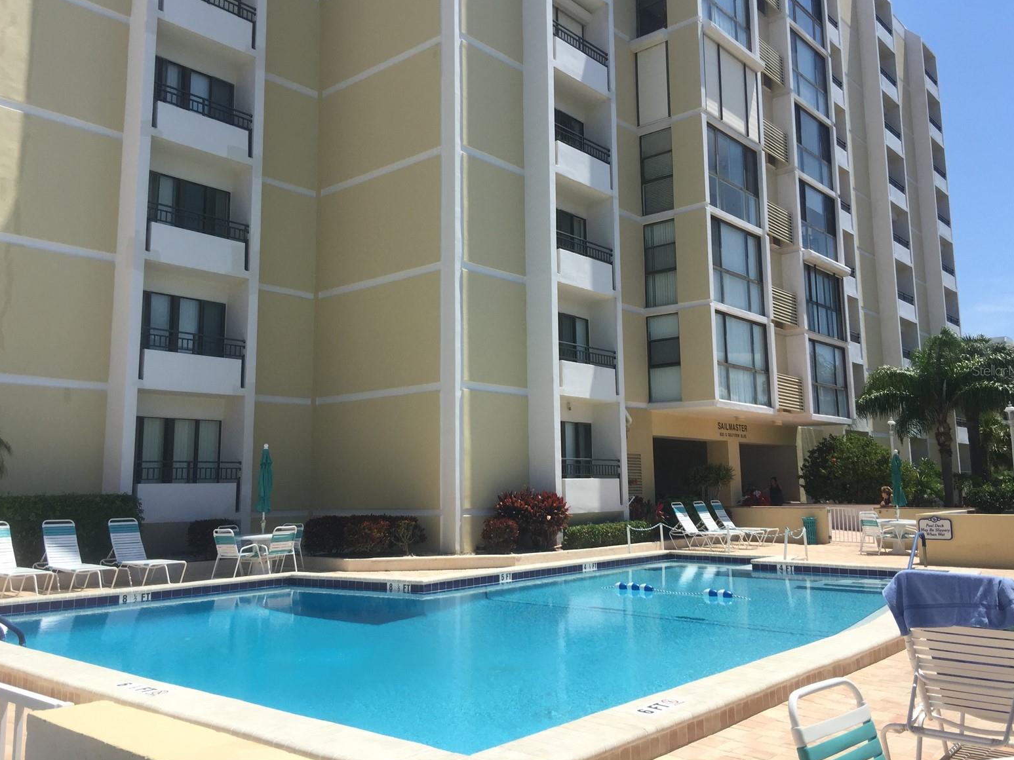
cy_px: 370
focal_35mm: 30
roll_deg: -0.5
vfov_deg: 46.8
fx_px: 879
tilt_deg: +9.0
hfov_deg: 60.0
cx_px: 510
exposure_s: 1/2475
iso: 32
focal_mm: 4.15
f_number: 2.2
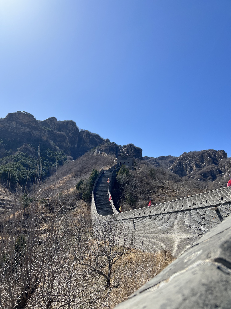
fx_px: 231
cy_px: 154
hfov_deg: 53.1
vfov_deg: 67.3
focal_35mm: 26
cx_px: 116
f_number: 1.5
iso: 50
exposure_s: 1/4630
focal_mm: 5.7
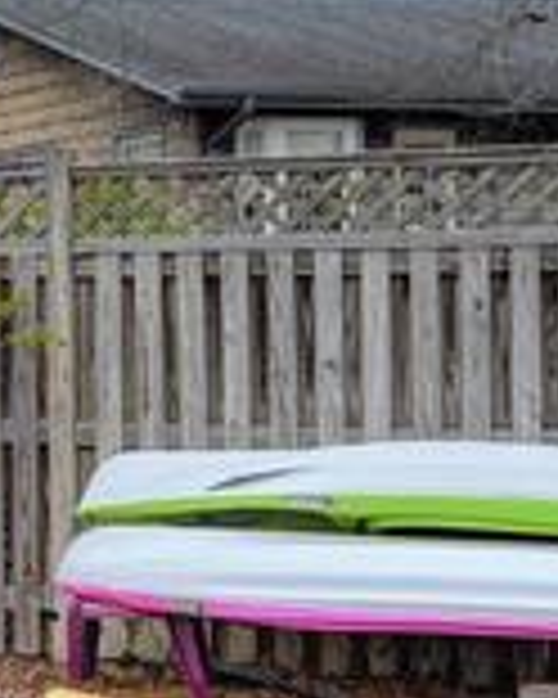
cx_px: -999
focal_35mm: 136
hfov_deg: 9.4
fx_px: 2807
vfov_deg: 14.2
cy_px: 299
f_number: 7.1
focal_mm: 22
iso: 100
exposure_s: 1/40
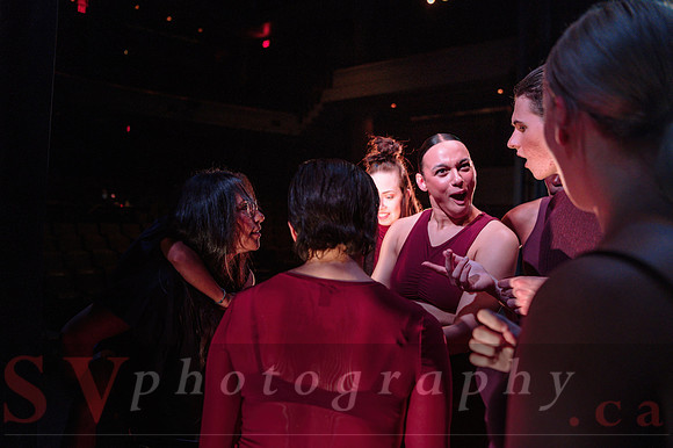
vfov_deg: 42.3
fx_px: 579
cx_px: 336
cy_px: 224
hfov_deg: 60.3
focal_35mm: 31
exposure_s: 1/200
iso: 2000
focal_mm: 31
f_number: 2.8
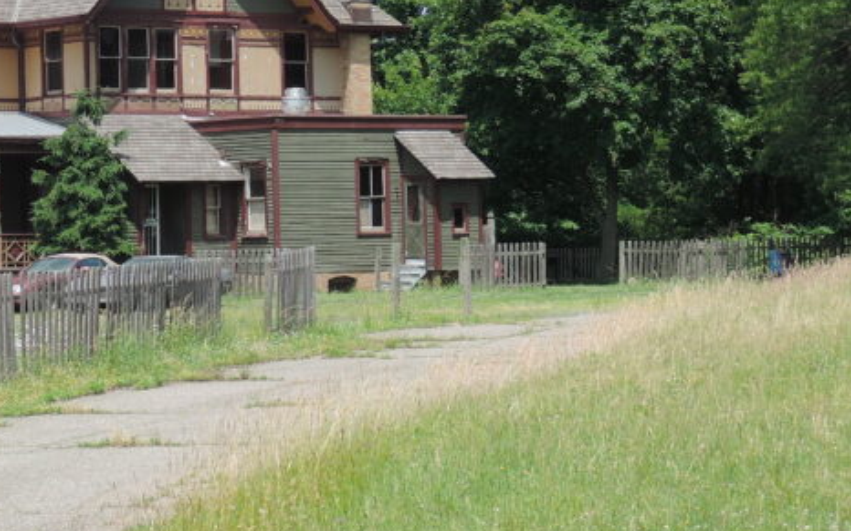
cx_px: 33
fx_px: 2968
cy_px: 58
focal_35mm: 128
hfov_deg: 16.0
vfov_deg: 10.2
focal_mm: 11.8
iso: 80
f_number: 4.5
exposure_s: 1/400
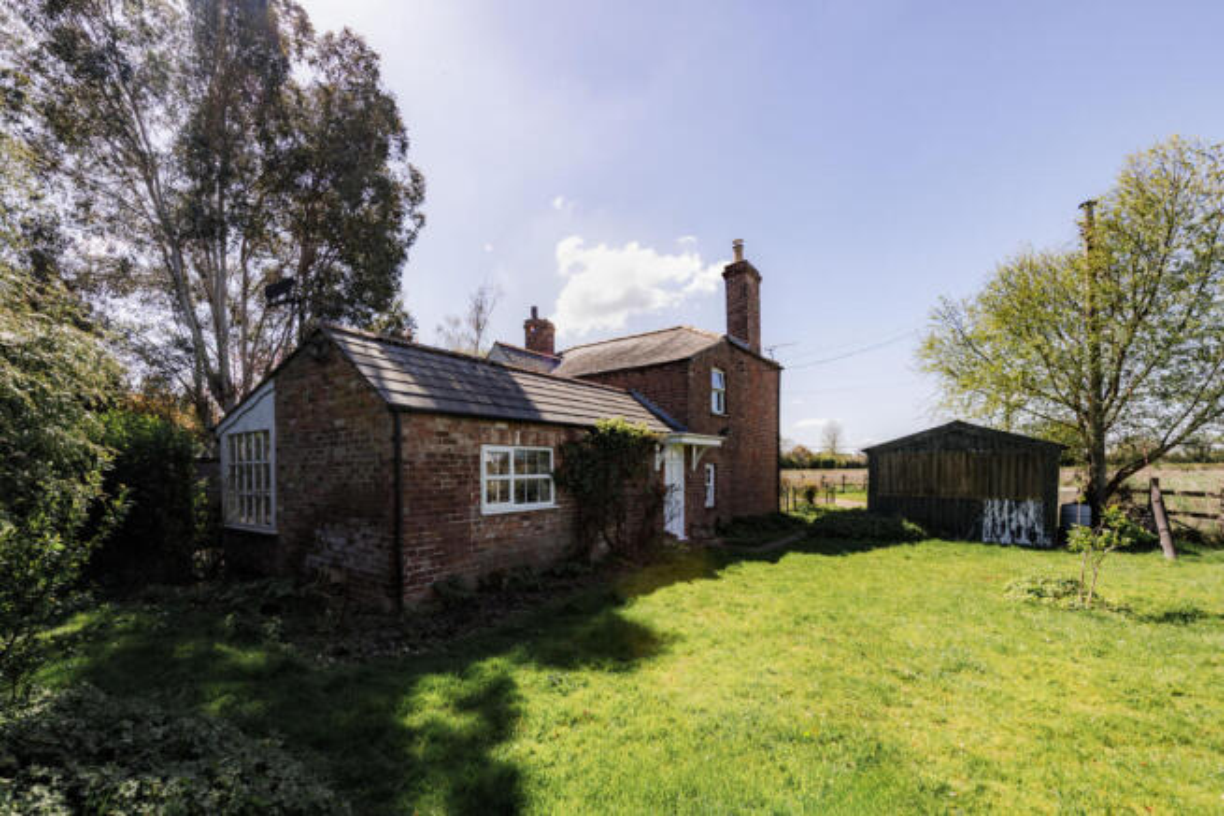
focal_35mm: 14
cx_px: 612
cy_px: 408
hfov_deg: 104.2
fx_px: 476
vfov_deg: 81.2
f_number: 8
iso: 200
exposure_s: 1/400
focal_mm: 14
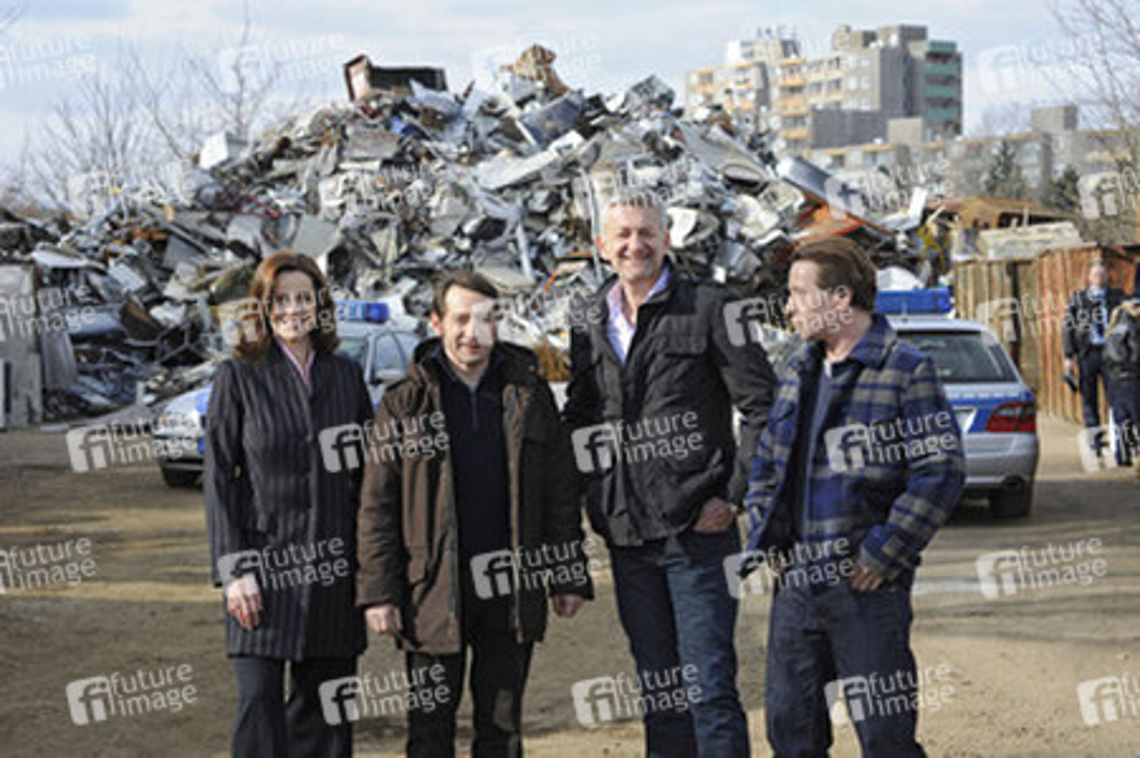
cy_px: 379
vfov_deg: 15.2
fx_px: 2848
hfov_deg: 22.6
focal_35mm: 90
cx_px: 570
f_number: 9
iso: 320
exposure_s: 1/320
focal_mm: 90
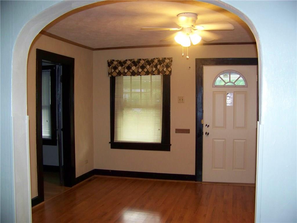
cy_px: 112
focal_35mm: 36
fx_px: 309
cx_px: 148
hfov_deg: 51.4
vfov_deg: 39.7
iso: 200
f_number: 2.8
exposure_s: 1/30
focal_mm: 5.85
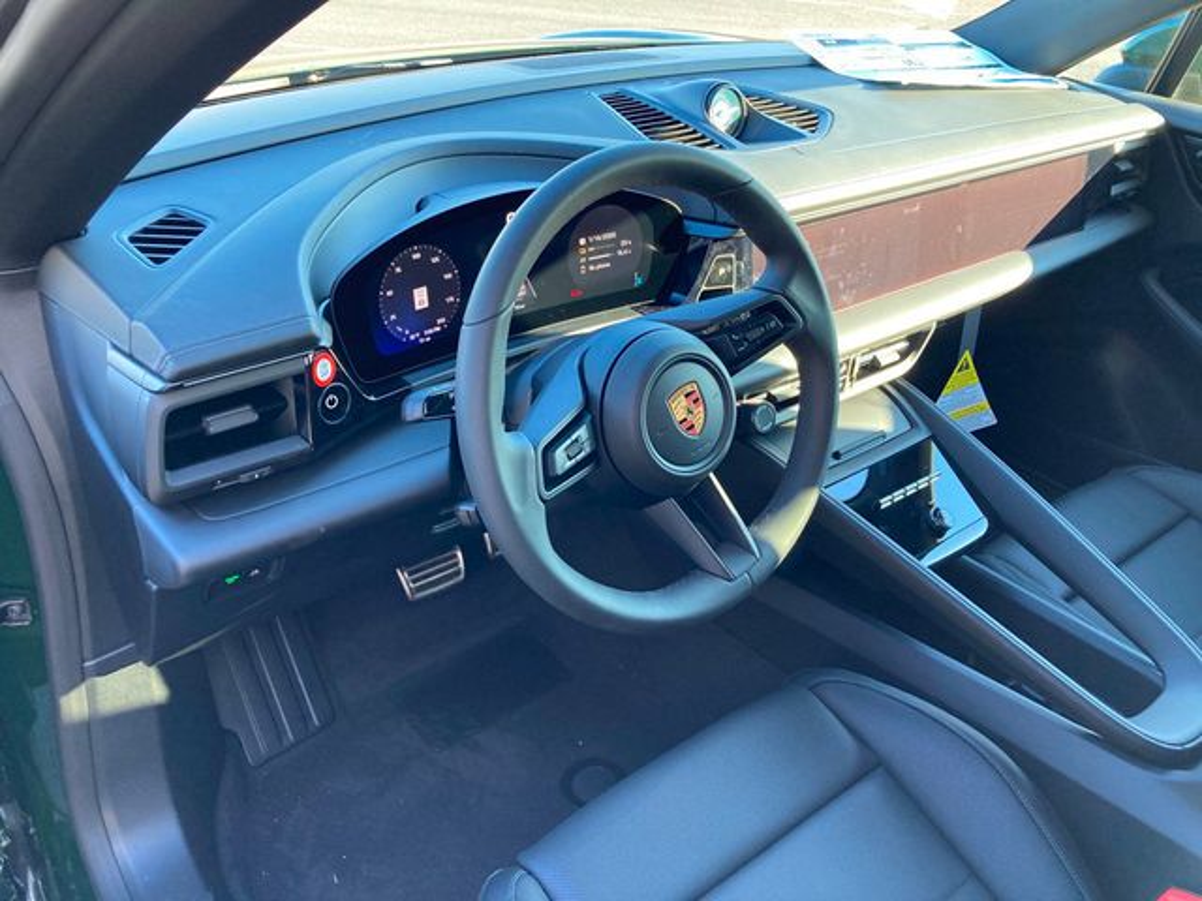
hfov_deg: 63.4
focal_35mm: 28
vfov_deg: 49.7
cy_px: 450
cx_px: 601
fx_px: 972
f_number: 1.8
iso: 80
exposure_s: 1/65
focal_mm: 3.99
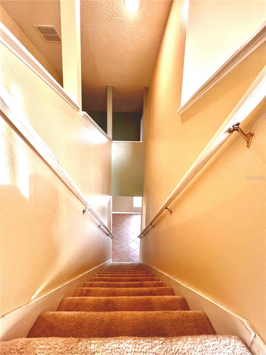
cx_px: 133
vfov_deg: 106.2
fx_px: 133
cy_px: 178
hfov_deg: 89.9
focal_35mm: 13
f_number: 1.8
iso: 160
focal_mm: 1.57
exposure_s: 1/60
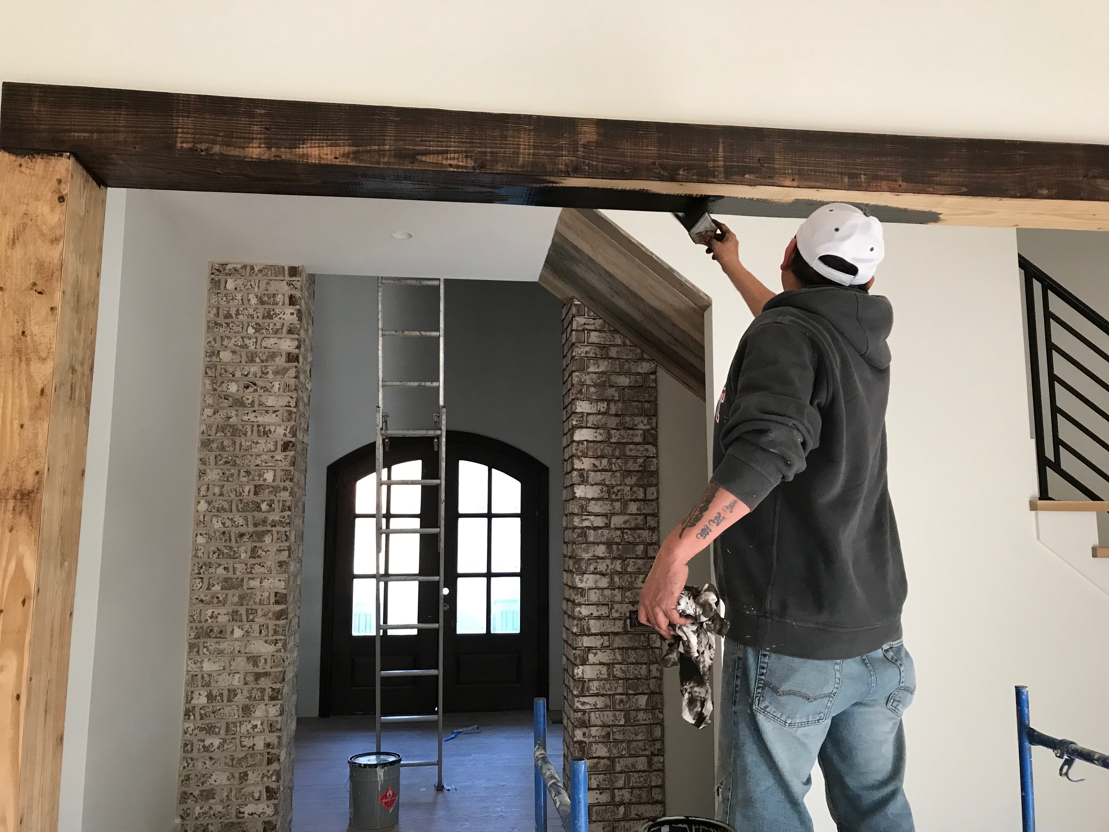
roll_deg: -0.1
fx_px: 897
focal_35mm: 28
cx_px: 554
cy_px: 416
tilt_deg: +8.1
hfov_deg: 63.4
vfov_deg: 49.7
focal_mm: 3.99
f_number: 1.8
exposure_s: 1/30
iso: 40
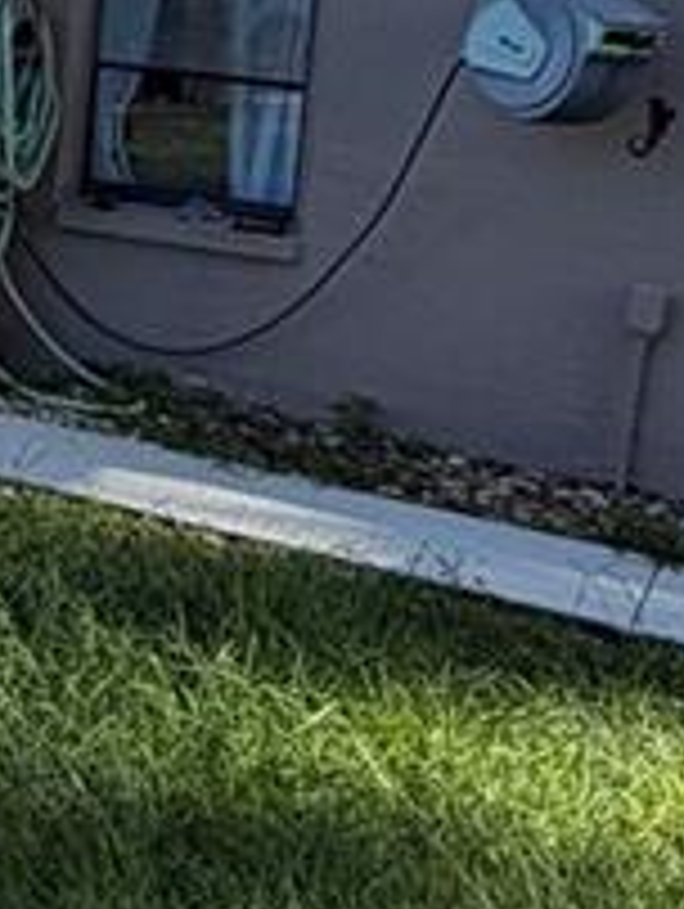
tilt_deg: -5.8
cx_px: -900
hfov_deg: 13.6
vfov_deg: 22.7
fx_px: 2182
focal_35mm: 83
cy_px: 32
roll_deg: -4.1
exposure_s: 1/607
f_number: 2.2
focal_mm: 2.22
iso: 40
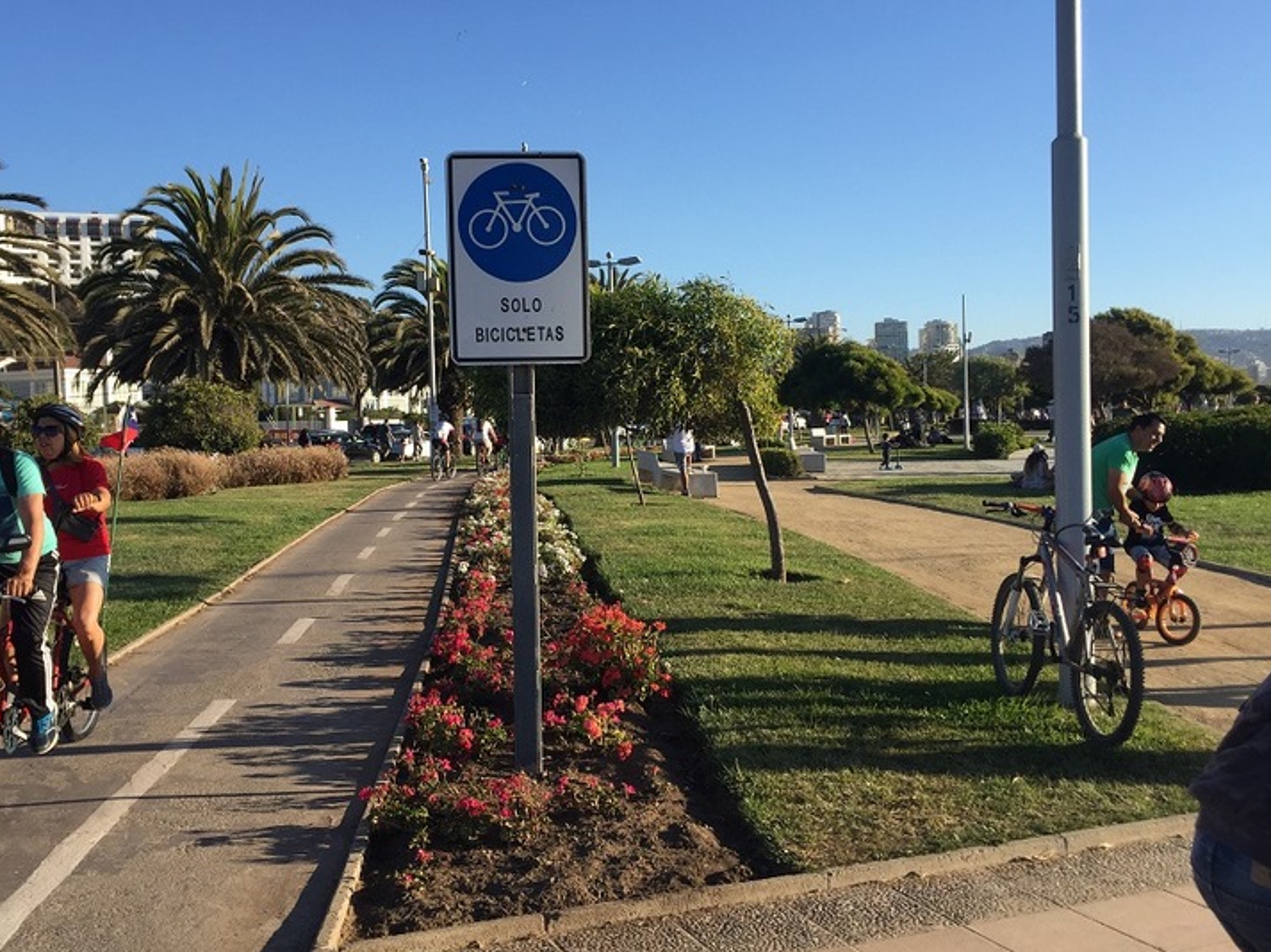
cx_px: 535
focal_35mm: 35
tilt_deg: -1.8
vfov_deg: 40.6
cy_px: 448
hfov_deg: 52.4
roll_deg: +0.7
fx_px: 1284
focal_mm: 4.15
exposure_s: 1/1236
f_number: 2.2
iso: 32
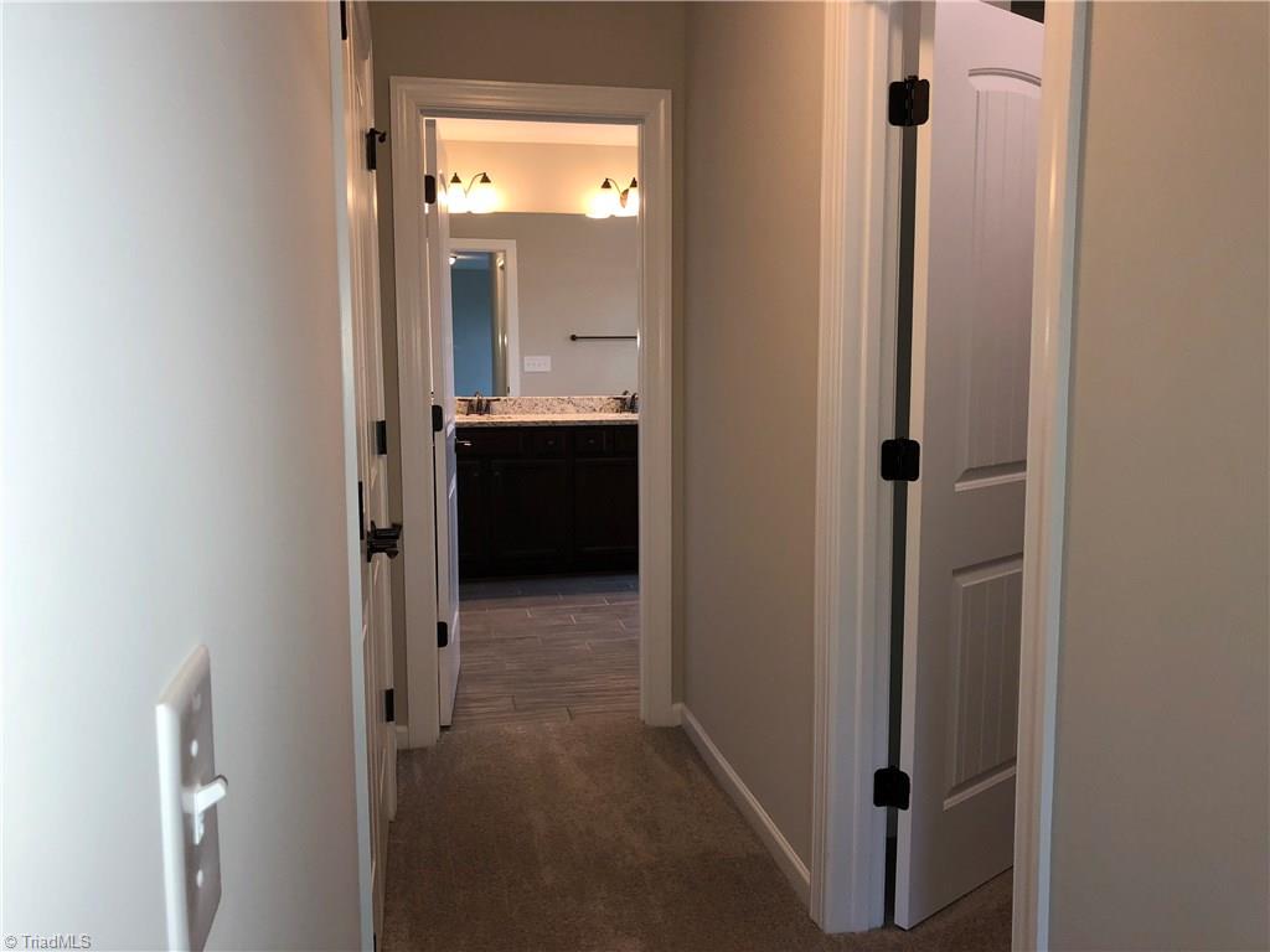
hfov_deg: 63.4
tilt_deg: -7.4
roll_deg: +1.1
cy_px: 476
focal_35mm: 28
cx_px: 635
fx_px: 1027
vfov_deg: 49.7
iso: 64
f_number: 1.8
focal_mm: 3.99
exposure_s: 1/90
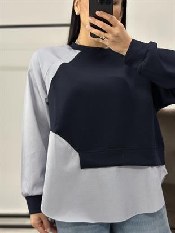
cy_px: 116
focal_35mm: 48
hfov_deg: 30.3
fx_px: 323
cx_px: 88
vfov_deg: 39.6
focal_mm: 6.86
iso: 200
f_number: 1.78
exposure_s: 1/100
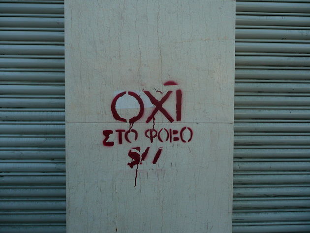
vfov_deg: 49.8
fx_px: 251
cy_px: 116
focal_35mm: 28
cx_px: 155
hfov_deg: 63.4
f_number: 3.3
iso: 100
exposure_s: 1/320
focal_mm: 4.6
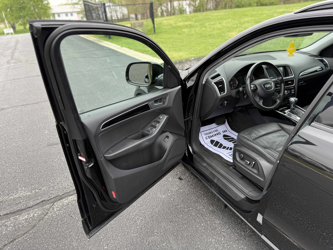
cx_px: 166
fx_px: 231
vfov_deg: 56.8
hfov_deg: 71.6
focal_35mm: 24
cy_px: 125
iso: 80
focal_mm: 6.76
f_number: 1.78
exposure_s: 1/589
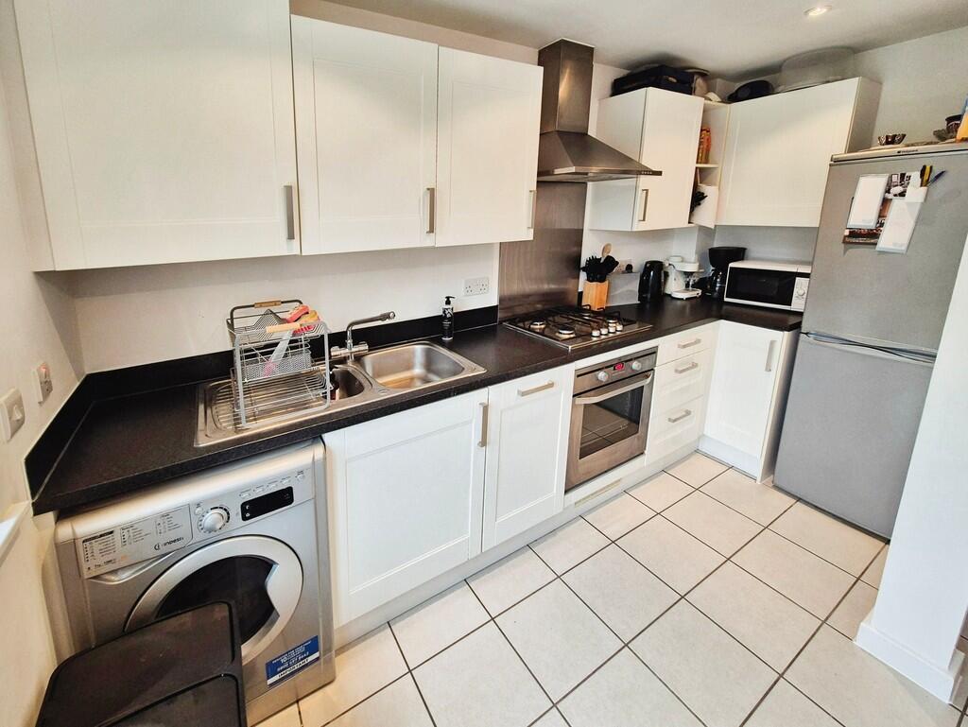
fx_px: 364
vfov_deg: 90.0
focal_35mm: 13
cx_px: 484
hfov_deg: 106.2
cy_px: 364
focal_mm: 2.2
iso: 200
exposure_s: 1/50
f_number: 2.2
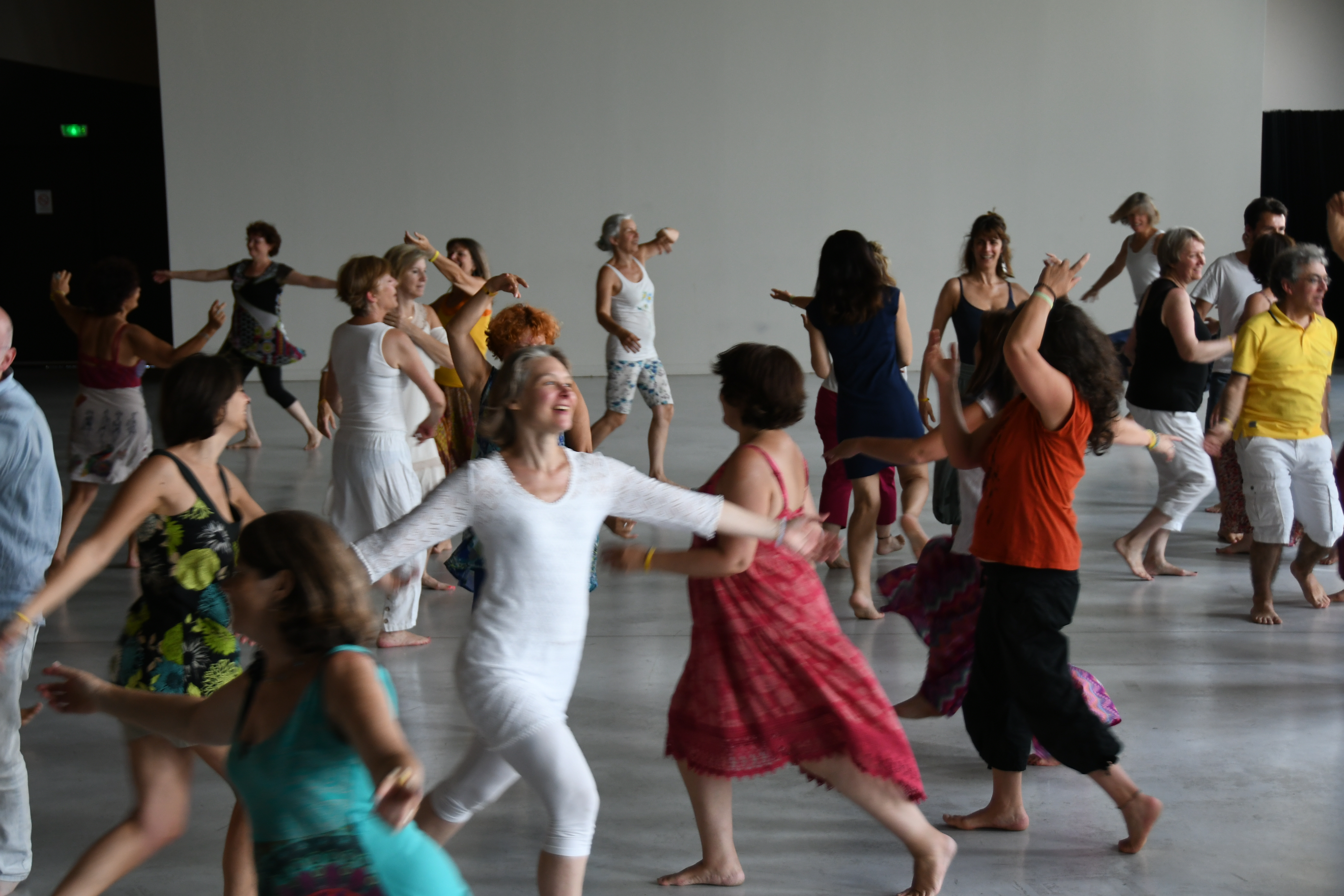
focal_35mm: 78
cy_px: 448
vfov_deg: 17.5
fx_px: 2912
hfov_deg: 26.0
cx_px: 672
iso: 640
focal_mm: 52
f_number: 4.8
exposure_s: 1/80
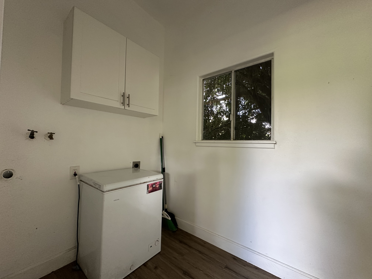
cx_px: 186
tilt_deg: +2.5
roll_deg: -1.1
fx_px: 150
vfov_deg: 85.7
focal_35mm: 14
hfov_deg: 102.1
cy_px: 140
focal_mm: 2.22
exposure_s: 1/99
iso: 250
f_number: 2.2
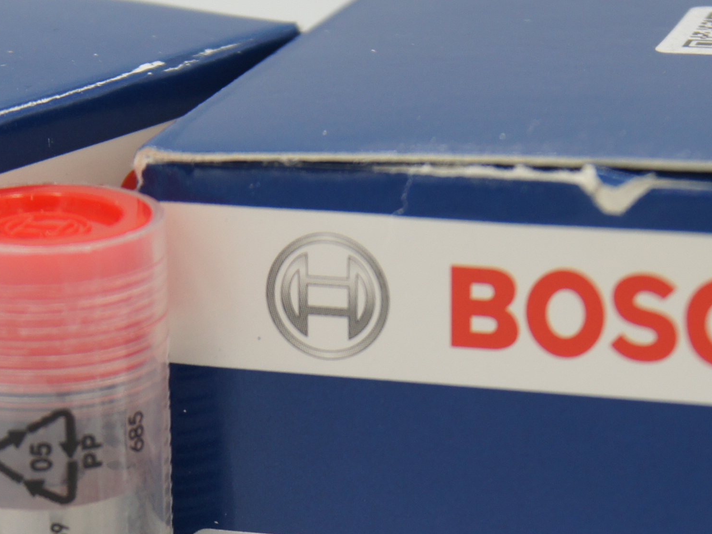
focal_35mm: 155
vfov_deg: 9.4
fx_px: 3199
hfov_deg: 12.7
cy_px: 638
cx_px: 158
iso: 200
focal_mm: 35
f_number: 5.6
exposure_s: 1/125
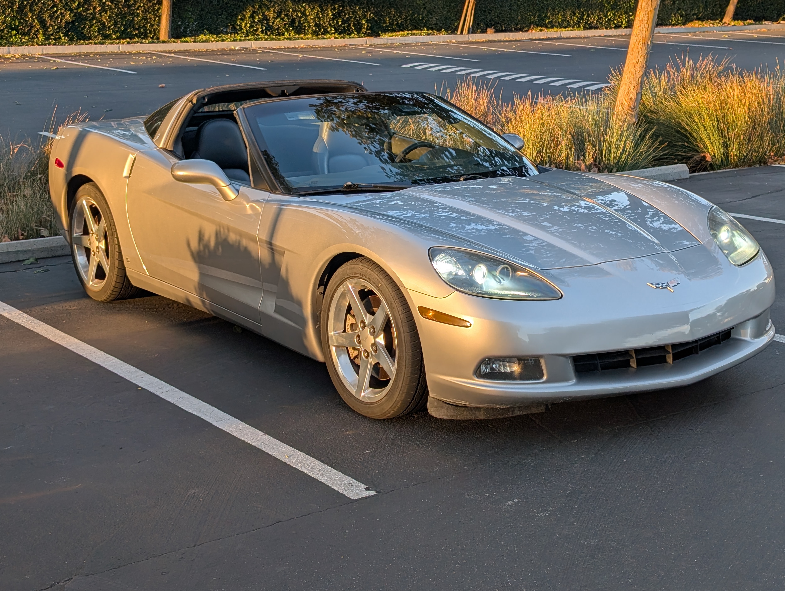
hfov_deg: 36.1
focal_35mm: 53
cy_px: 277
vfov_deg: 27.6
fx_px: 1204
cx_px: 417
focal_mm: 6.9
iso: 23
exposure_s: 1/183
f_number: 1.68
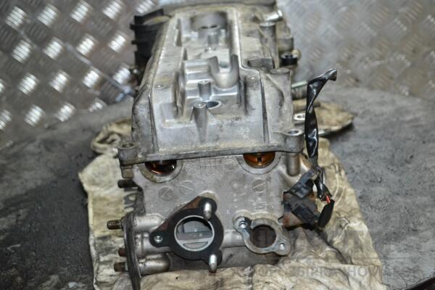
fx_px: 761
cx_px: 218
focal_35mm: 63
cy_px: 145
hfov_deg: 31.9
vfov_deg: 21.6
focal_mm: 42
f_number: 5.3
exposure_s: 1/60
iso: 1800
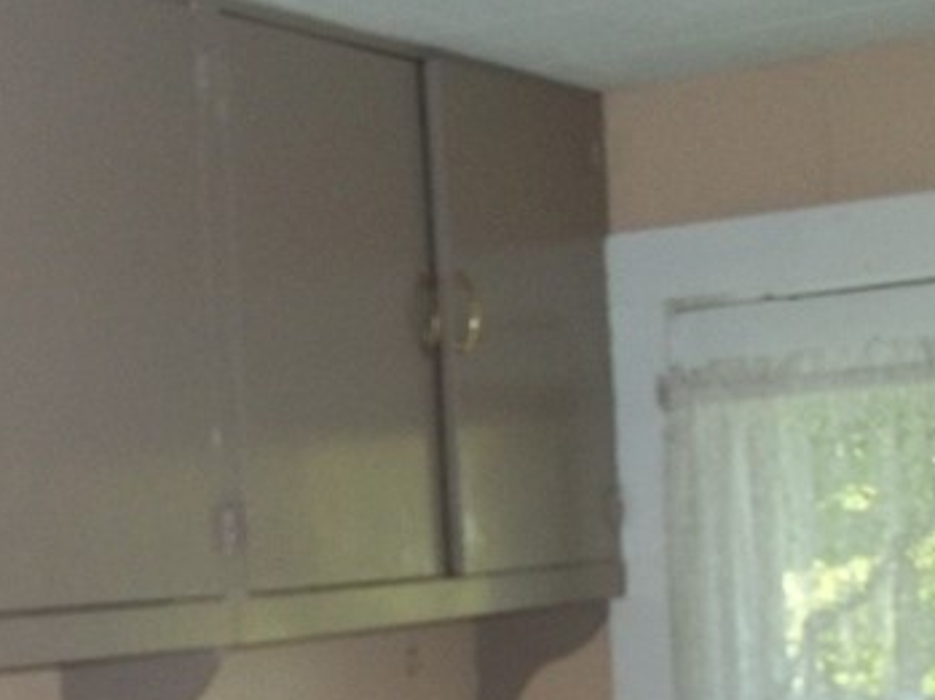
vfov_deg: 15.2
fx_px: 2536
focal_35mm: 94
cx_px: -11
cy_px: 813
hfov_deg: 20.2
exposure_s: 1/30
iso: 160
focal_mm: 5.7
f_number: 2.9
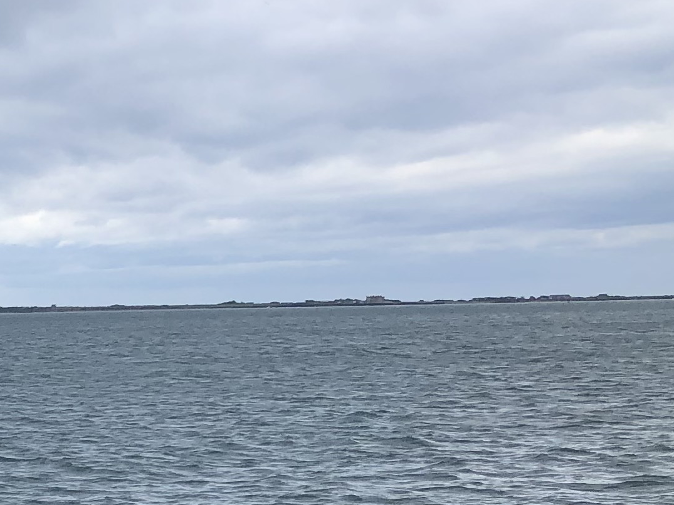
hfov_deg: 16.2
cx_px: -493
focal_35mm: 105
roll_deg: +2.6
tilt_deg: -8.0
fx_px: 2044
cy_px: 609
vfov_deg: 13.7
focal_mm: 3.99
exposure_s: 1/716
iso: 20
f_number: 1.8
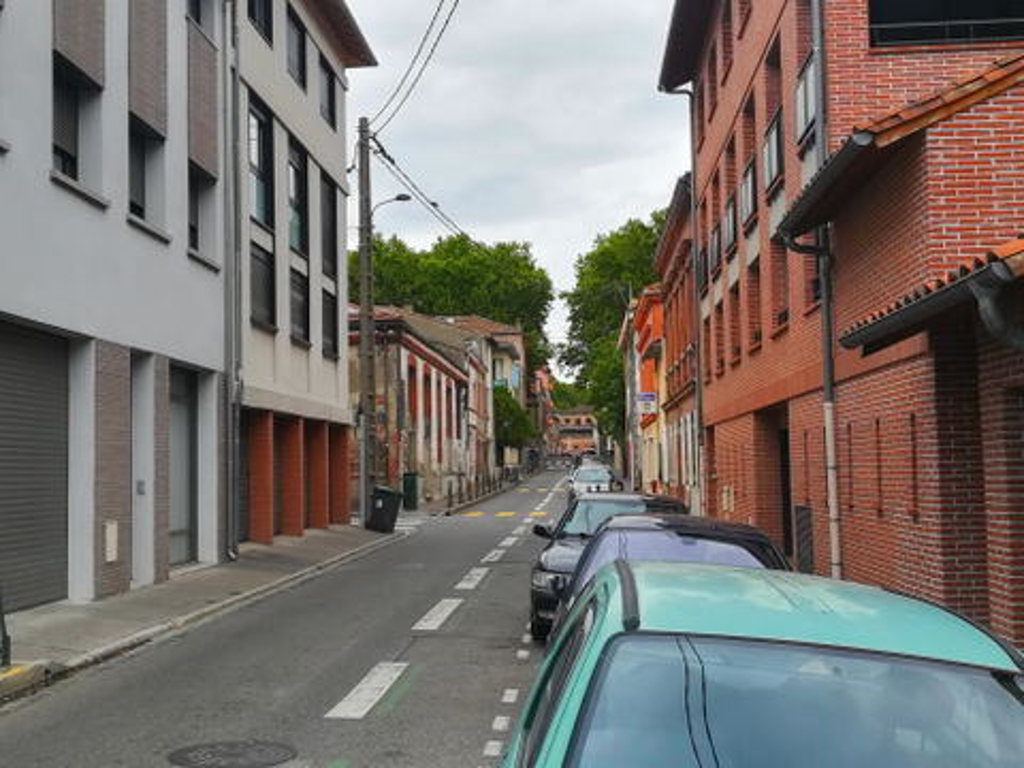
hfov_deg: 44.8
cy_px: 384
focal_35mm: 42
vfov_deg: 34.3
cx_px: 512
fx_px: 1242
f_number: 2.2
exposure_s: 1/380
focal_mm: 3.83
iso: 50
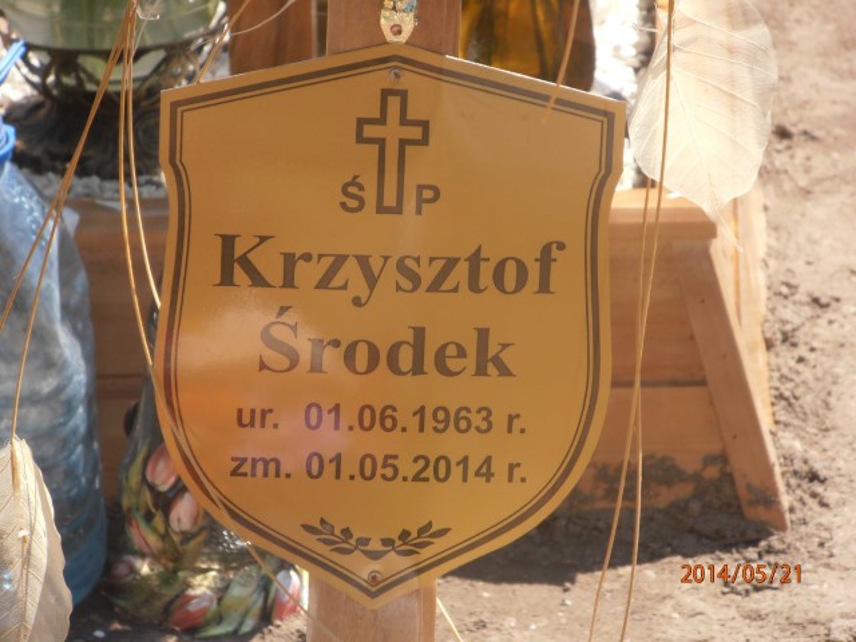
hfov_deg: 8.2
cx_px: 428
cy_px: 321
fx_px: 5935
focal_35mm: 240
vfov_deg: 6.2
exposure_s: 1/200
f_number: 5.7
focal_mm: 42.54
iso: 80
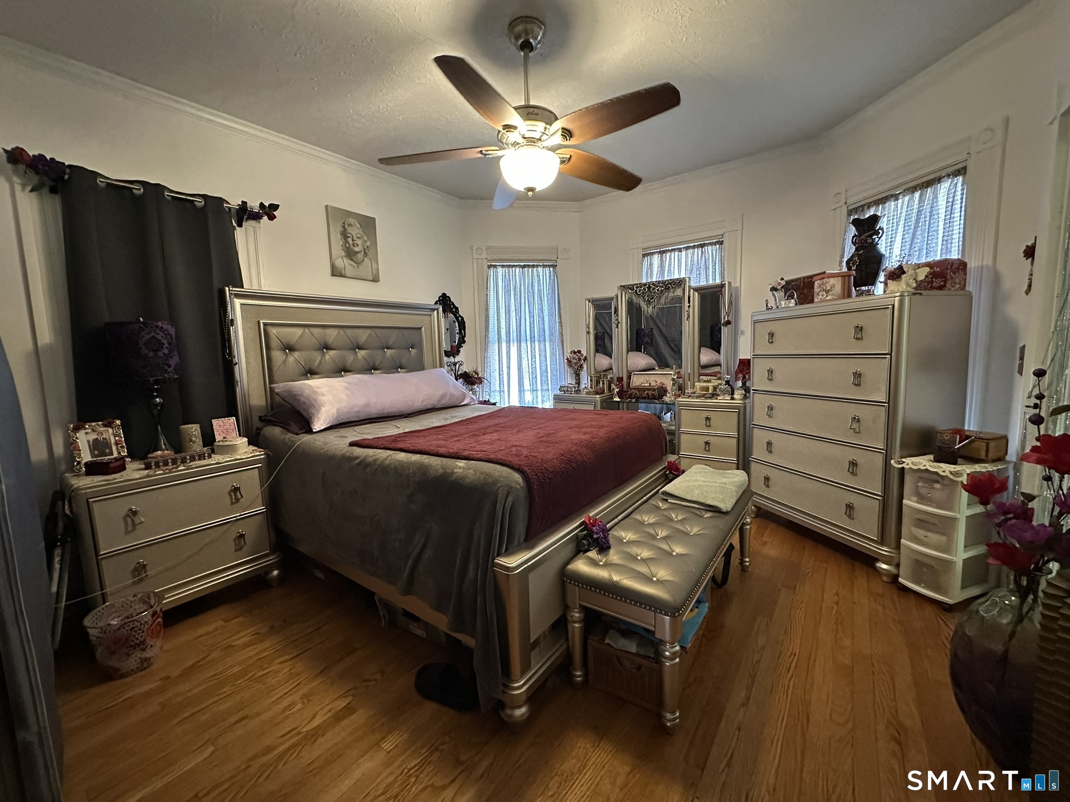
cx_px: 535
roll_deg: +0.8
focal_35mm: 14
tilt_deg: -6.0
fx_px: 433
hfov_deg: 102.1
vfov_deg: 85.7
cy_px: 401
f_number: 2.2
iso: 1000
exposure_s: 1/60
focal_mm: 2.22
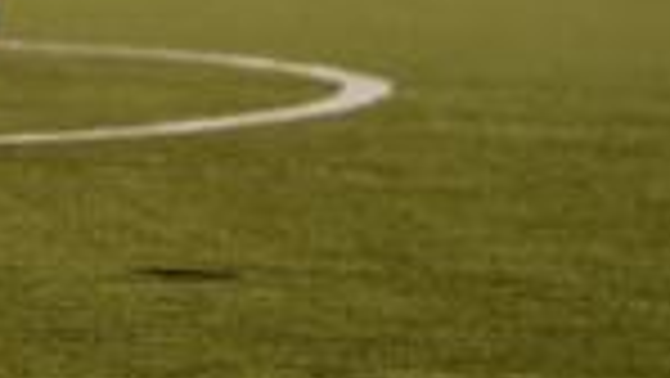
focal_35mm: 702
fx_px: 12478
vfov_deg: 1.7
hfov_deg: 3.1
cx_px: -148
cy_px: -137
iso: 100
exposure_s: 1/1250
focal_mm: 200
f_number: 3.5
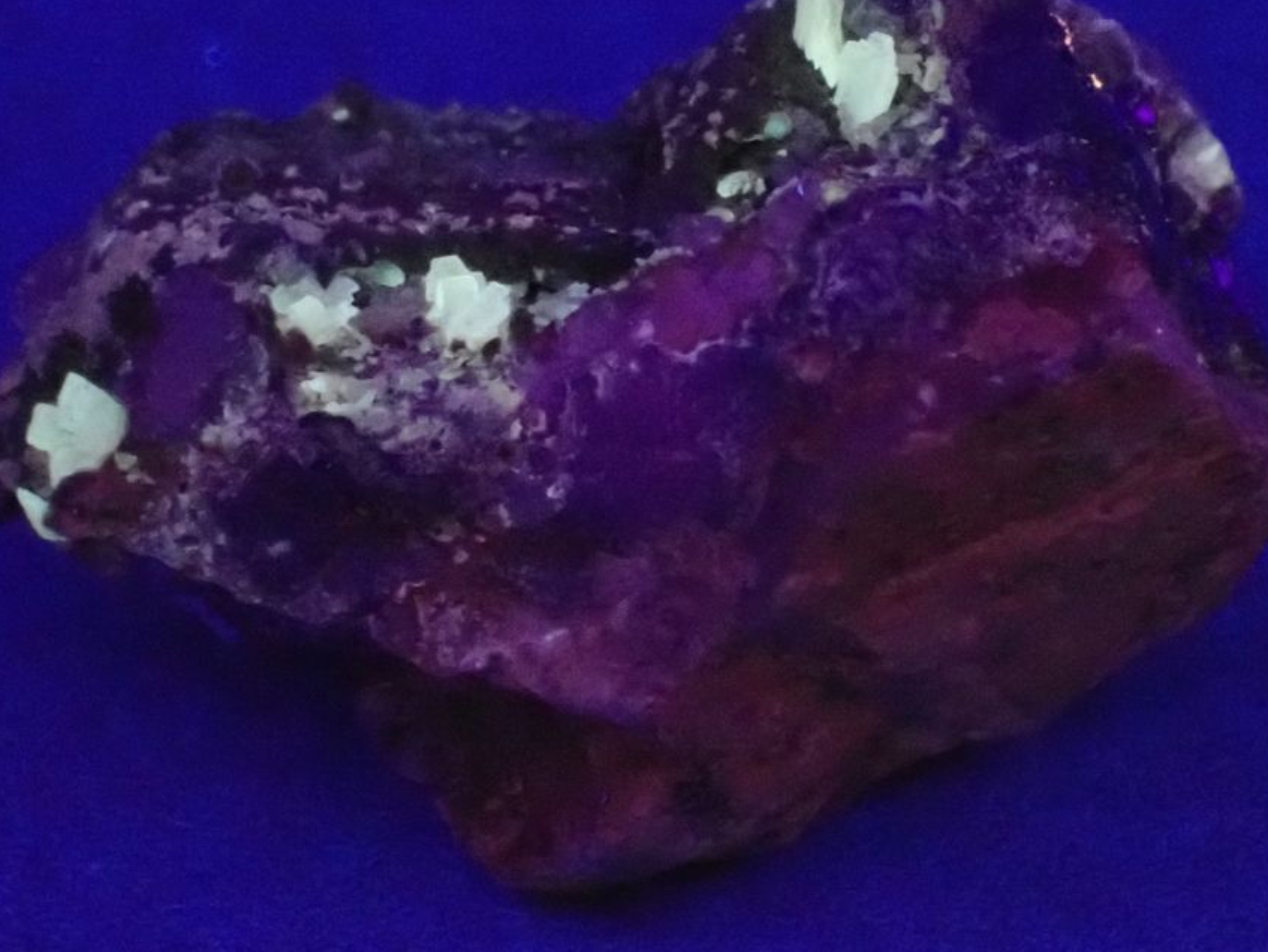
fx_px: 4324
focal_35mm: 118
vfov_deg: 12.6
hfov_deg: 16.7
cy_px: 413
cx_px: 647
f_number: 4.9
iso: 6400
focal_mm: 18
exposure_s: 1/10
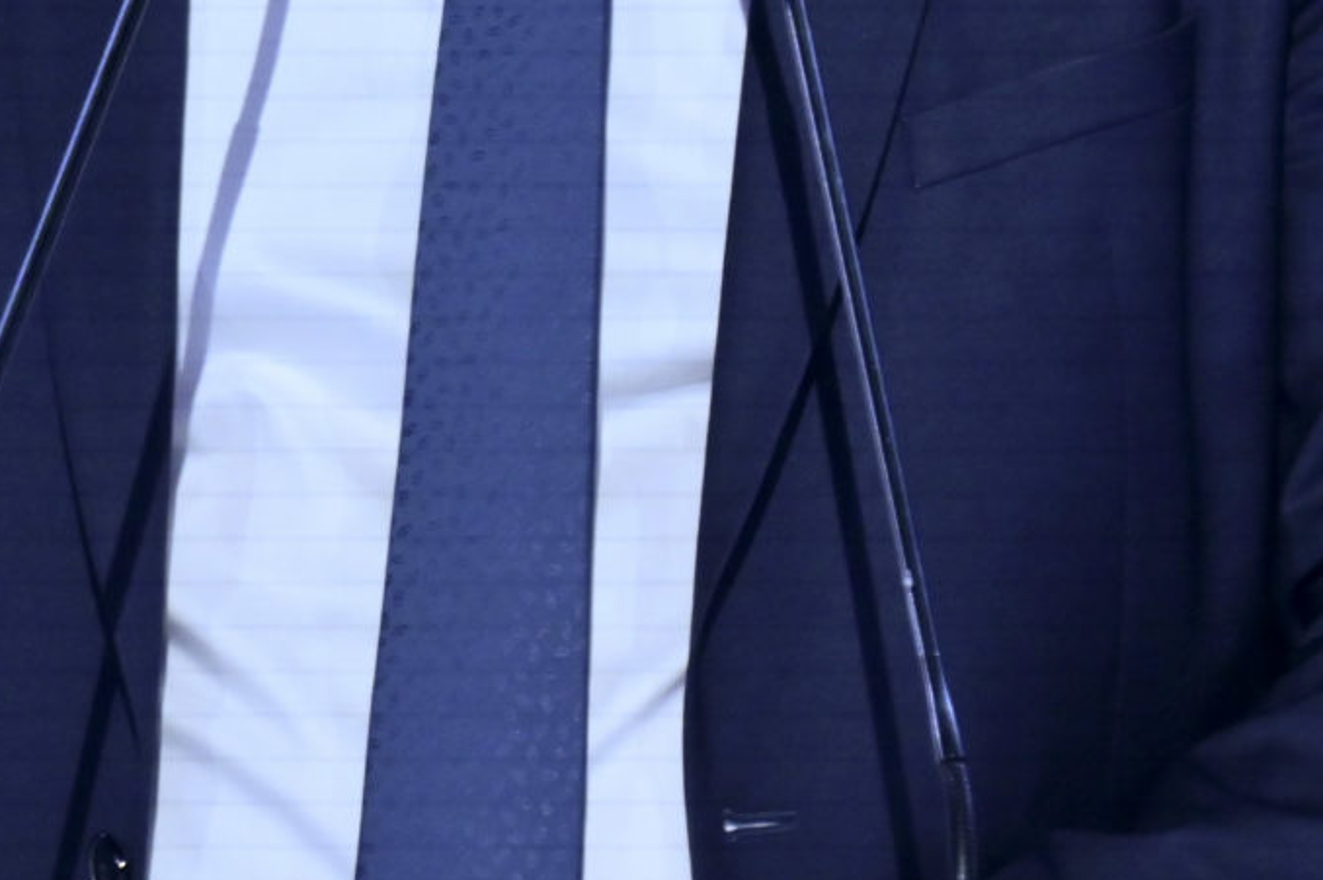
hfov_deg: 1.1
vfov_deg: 0.8
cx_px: 519
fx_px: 66577
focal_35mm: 1813
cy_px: -309
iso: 4000
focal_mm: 600
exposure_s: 1/200
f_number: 6.3
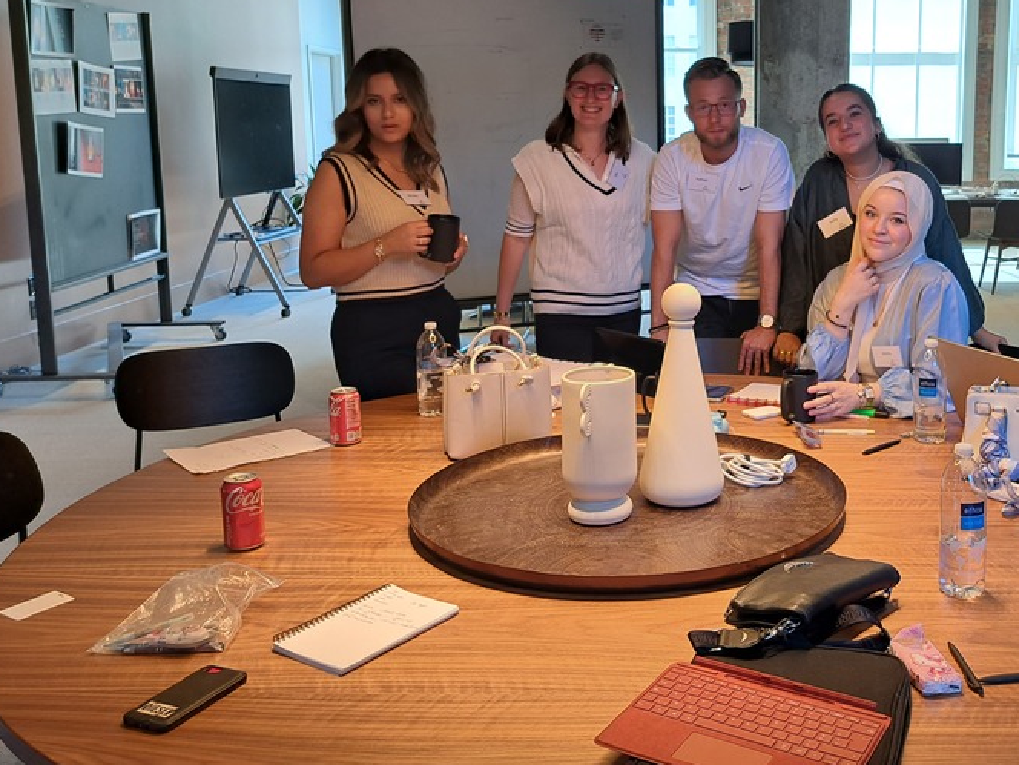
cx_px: 692
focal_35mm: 37
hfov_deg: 49.1
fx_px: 1089
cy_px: 278
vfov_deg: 38.4
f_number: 1.8
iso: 64
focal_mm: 5.23
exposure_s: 1/50
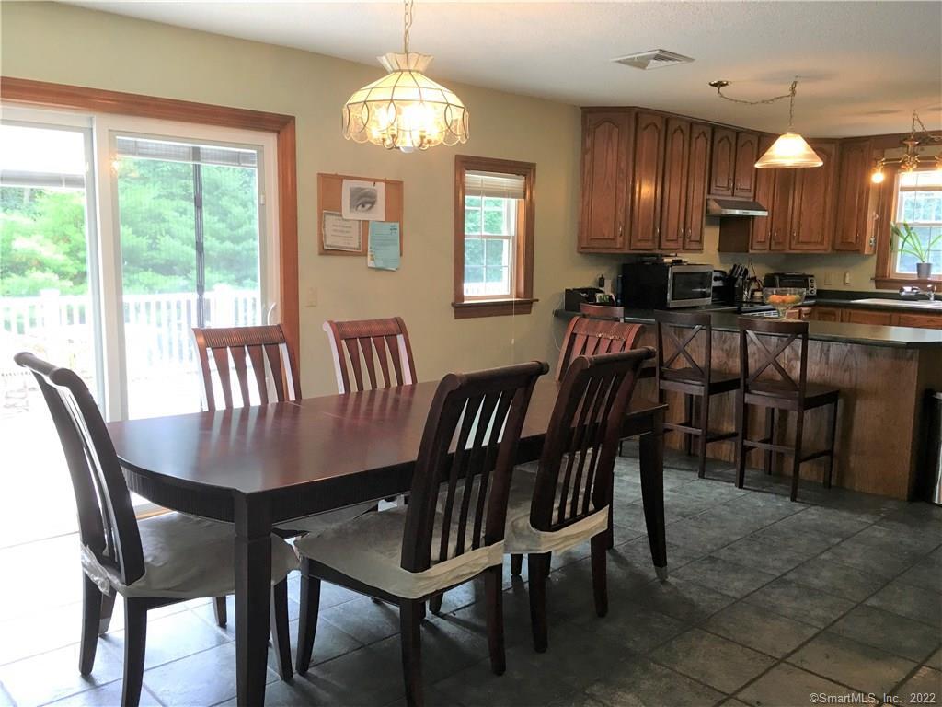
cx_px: 471
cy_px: 354
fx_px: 789
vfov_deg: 48.2
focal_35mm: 29
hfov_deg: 61.7
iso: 40
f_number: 2.2
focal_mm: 4.15
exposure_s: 1/30
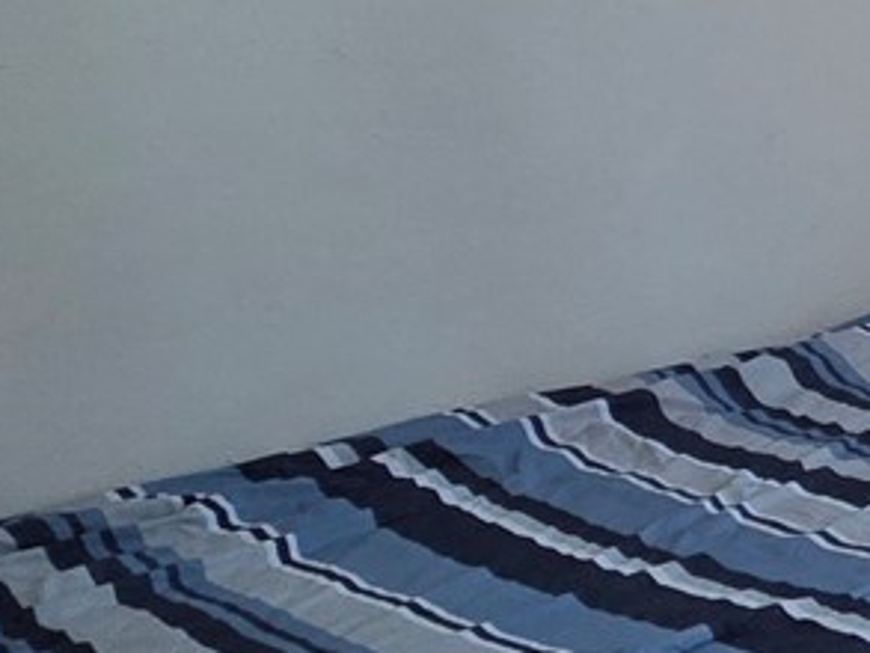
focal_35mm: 71
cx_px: 1951
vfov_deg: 20.5
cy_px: 110
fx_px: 1785
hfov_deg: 16.3
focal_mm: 2.2
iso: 160
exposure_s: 1/60
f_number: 1.9
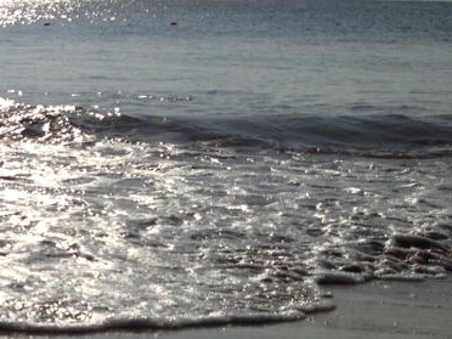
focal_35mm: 113
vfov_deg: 13.0
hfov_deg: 15.7
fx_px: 1476
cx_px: -269
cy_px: 290
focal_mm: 4.28
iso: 50
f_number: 2.4
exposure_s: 1/13889
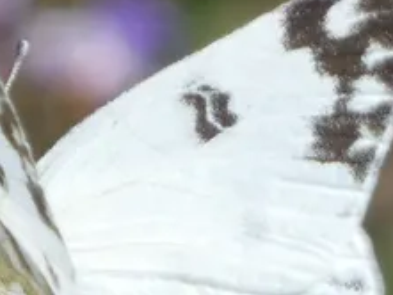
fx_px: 20458
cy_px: 268
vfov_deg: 0.8
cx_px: 55
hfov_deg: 1.1
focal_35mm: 1801
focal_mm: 111.5
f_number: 5.6
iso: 80
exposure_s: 1/160
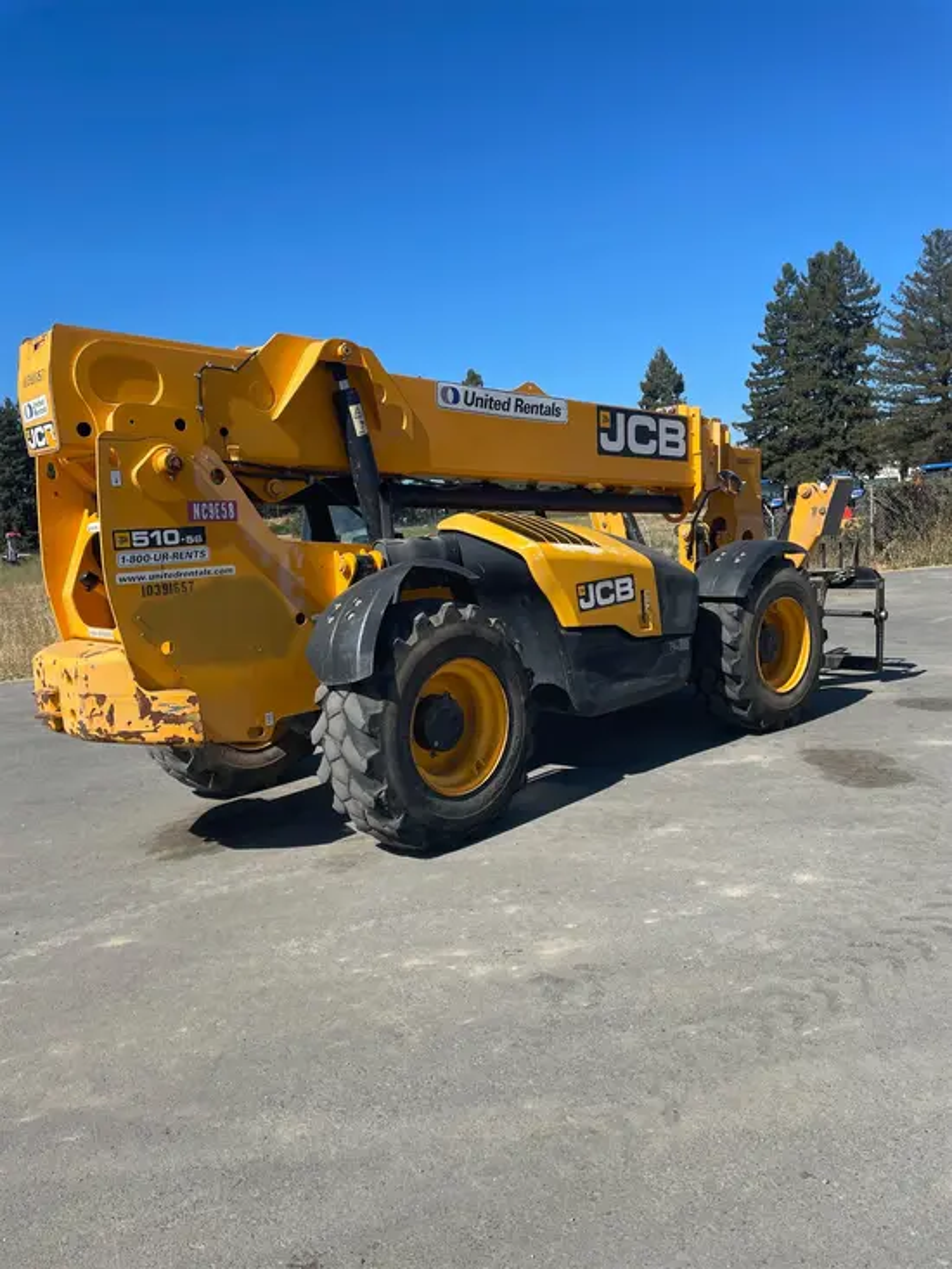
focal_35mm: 26
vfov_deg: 67.3
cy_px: 634
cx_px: 476
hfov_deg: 53.1
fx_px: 953
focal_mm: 4.2
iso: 32
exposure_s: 1/2959
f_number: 1.6
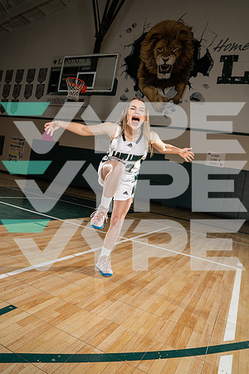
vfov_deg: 71.5
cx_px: 124
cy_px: 187
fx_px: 259
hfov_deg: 51.3
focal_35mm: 25
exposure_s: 1/250
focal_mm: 25
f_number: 6.3
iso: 320
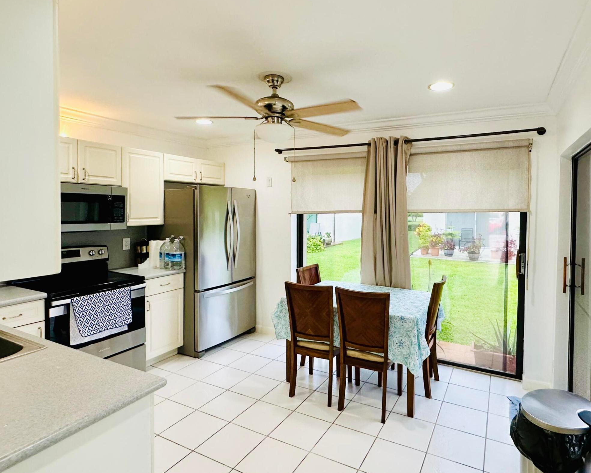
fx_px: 350
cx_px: 332
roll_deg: -1.3
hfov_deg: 80.0
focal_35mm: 20
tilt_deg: -0.8
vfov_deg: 68.0
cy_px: 220
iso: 250
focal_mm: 2.22
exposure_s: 1/120
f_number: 2.2
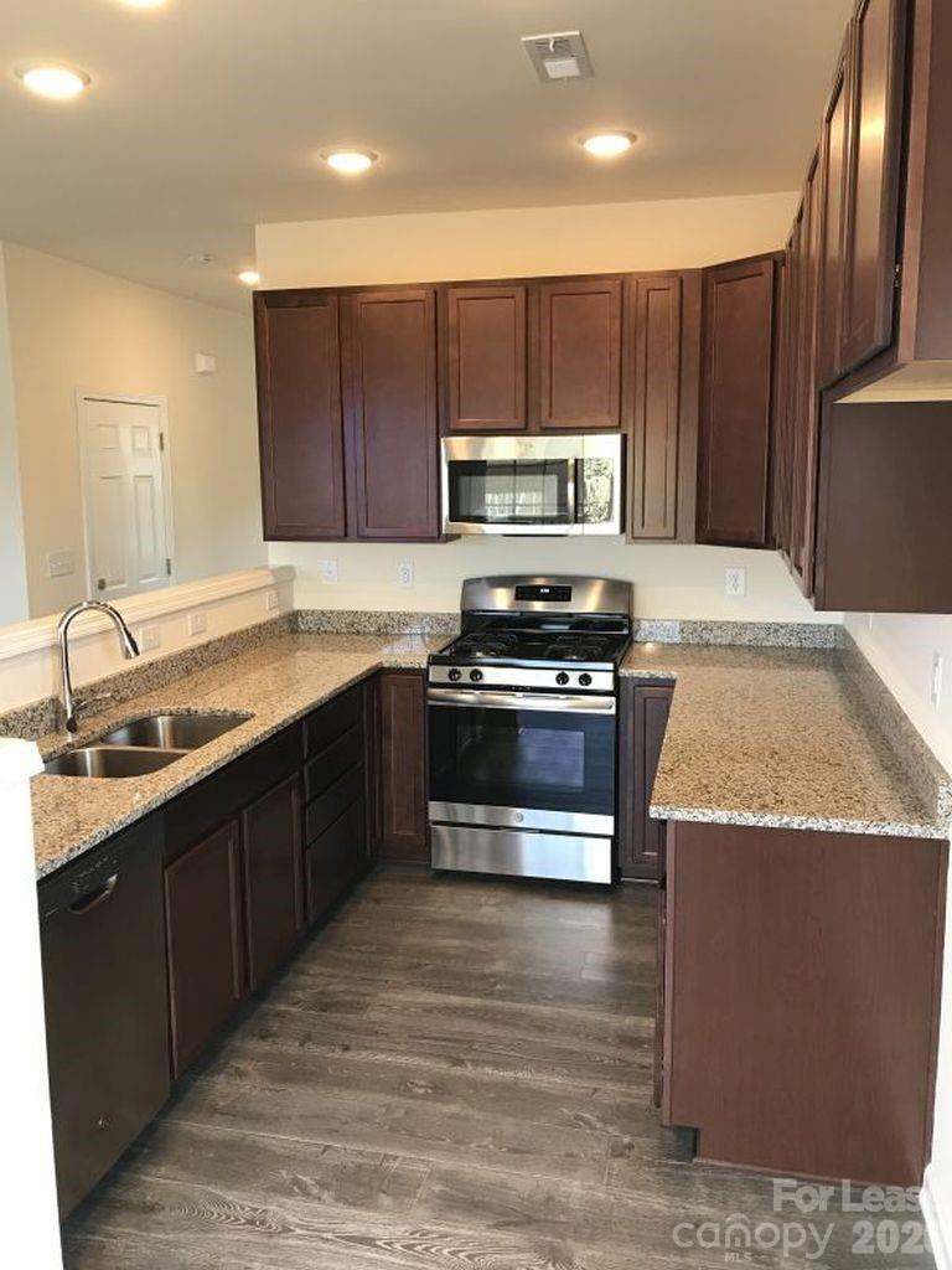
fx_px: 1027
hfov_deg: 49.7
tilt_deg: -8.1
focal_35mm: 28
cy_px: 635
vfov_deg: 63.4
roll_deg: +0.6
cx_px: 476
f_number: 1.8
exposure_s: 1/30
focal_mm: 3.99
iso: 32
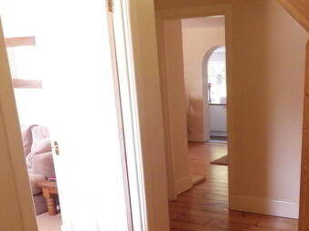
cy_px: 178
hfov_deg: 46.2
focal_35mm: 38
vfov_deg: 36.6
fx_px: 339
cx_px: 251
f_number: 3.1
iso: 500
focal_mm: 4
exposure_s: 1/45
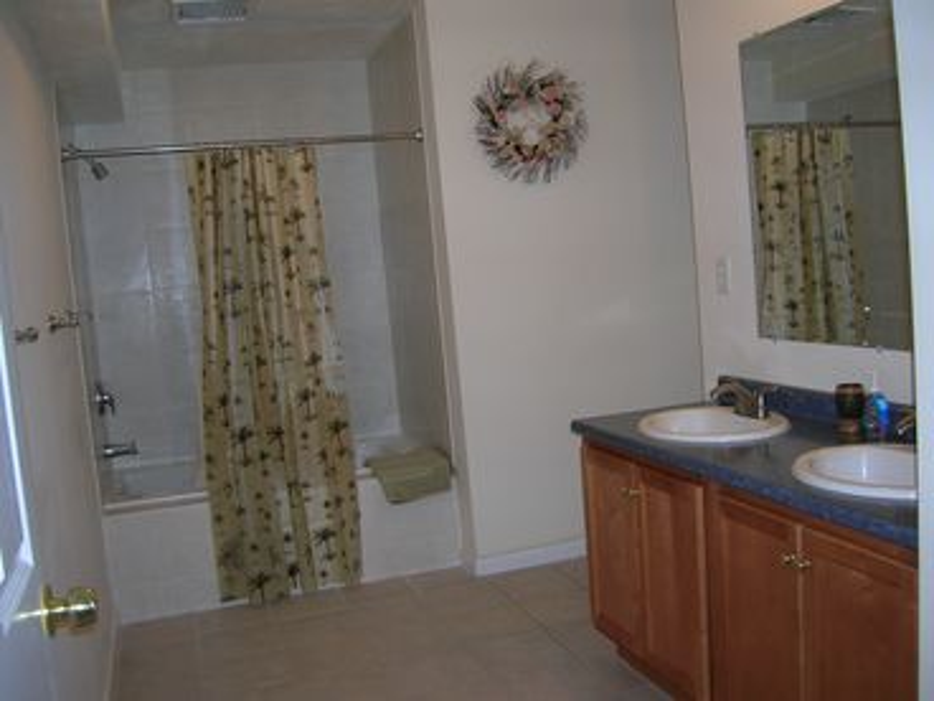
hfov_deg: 54.0
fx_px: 917
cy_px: 350
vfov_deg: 41.8
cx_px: 467
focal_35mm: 34
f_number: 2.9
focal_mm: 5.7
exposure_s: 1/60.1
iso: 50
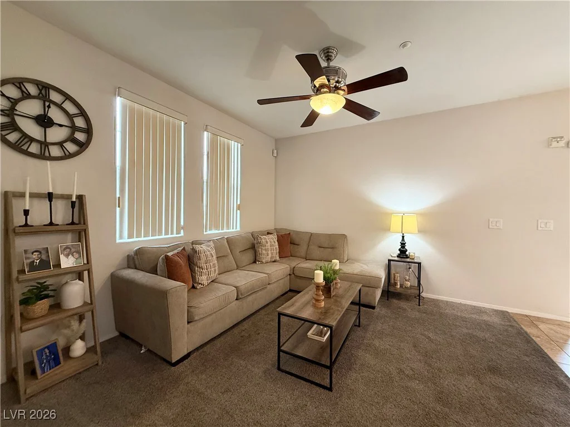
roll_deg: -0.6
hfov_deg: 102.1
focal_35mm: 14
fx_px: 231
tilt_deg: -0.7
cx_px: 285
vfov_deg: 85.7
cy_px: 214
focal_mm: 2.22
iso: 250
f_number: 2.2
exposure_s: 1/60
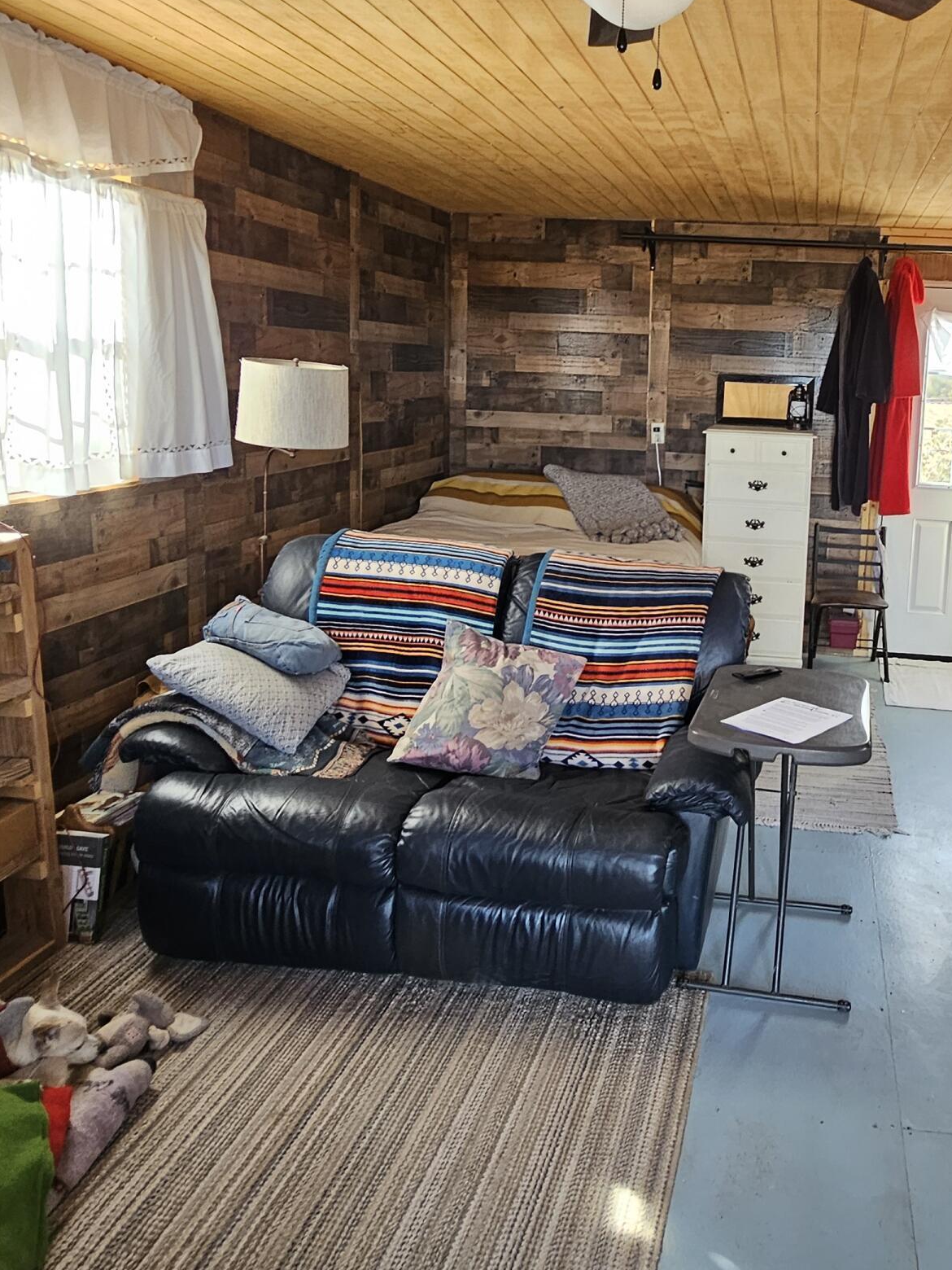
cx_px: 724
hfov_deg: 52.3
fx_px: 917
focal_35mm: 25
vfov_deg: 68.4
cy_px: 480
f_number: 2.2
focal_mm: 2.2
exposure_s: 1/100
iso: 160
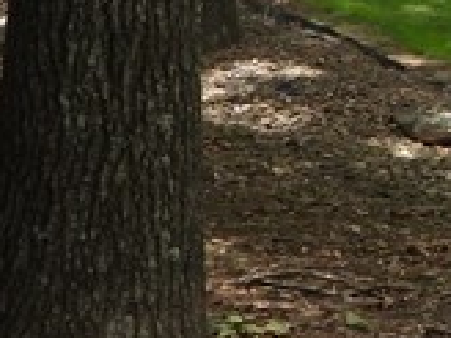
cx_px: 1097
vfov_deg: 5.0
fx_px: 3830
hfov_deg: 6.4
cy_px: -198
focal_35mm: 294
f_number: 3.2
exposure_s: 1/160
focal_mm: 8.5
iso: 100
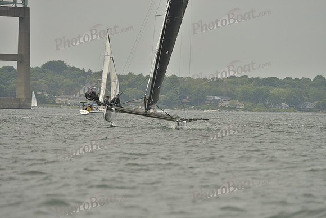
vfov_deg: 3.4
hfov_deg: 5.2
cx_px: 163
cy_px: 109
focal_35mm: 400
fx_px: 3623
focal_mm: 400
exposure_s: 1/1600
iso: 280
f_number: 7.1
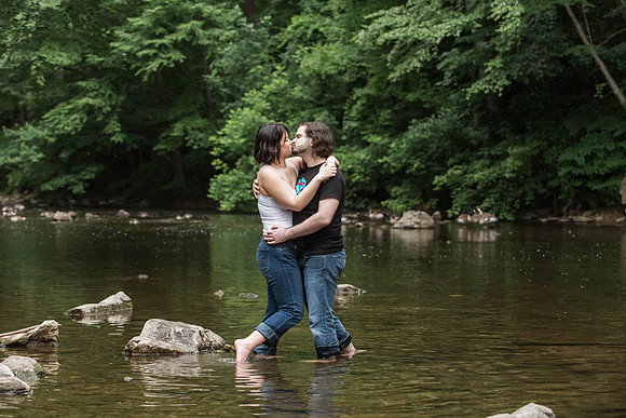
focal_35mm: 85
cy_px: 205
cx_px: 314
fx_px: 1470
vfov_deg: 16.2
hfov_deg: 24.0
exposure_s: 1/250
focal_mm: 82
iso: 1600
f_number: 4
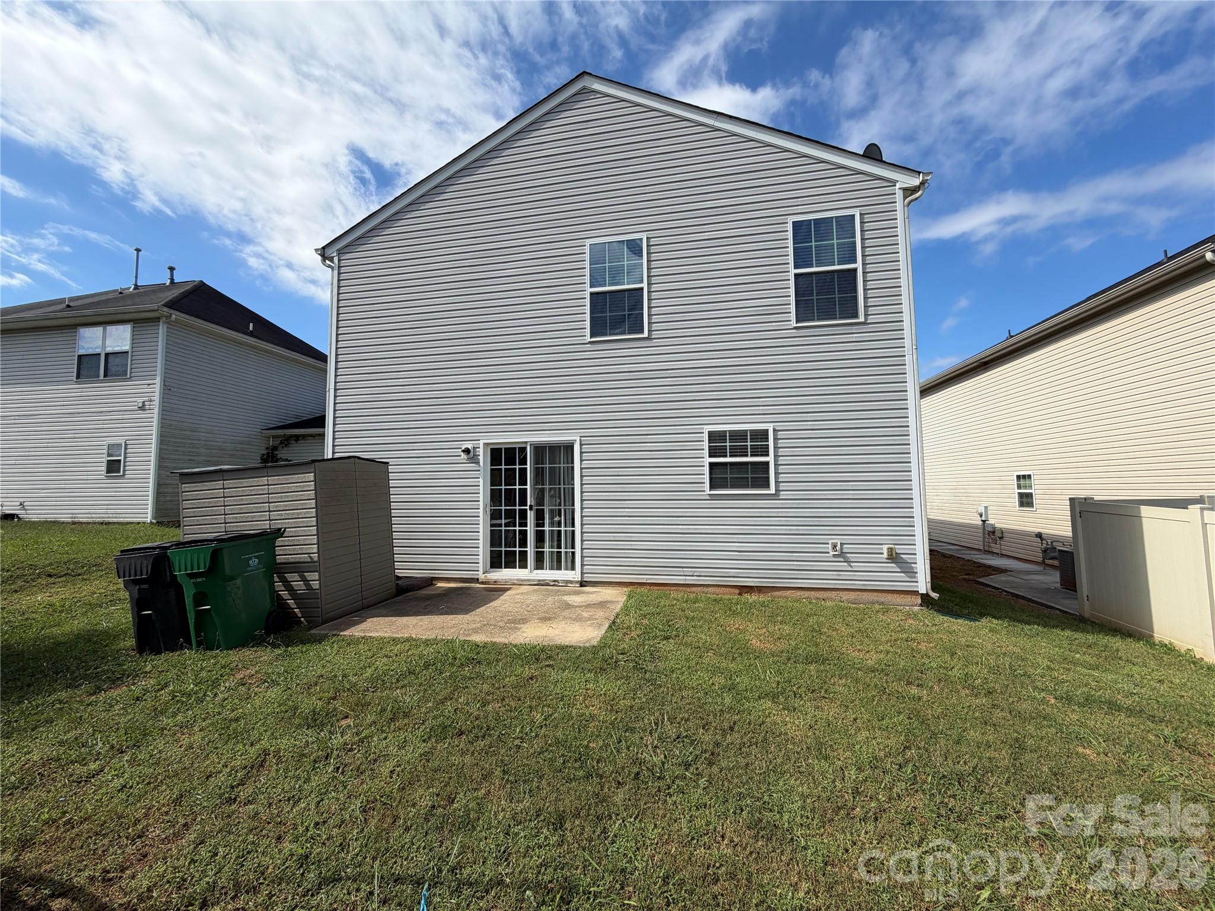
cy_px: 456
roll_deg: +1.1
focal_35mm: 14
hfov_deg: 102.1
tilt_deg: +3.7
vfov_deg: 85.7
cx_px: 608
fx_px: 491
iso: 20
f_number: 2.2
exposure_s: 1/830
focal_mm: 2.22
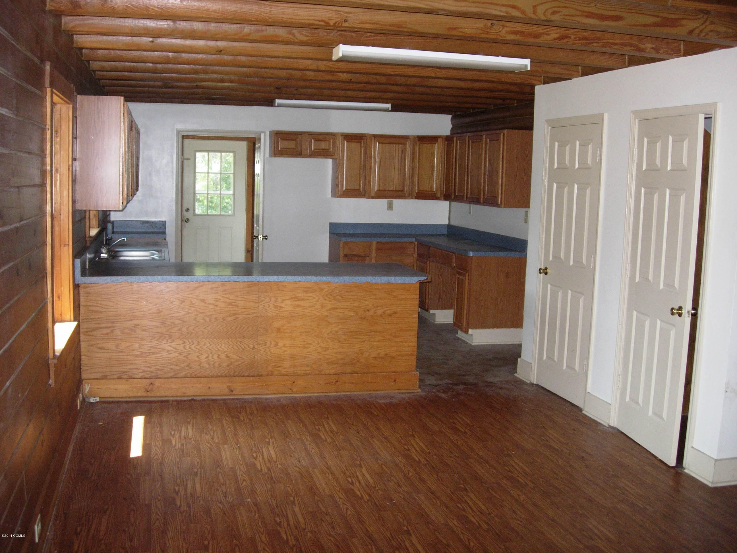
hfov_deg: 49.0
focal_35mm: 38
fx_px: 809
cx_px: 368
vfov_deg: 37.7
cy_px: 276
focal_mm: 7.8
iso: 194
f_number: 2.8
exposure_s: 1/157
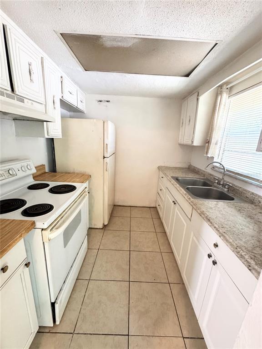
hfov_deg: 85.7
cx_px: 131
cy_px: 174
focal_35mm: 14
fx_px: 141
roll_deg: -3.2
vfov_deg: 102.1
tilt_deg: -13.8
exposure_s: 1/60
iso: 400
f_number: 2.2
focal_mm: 2.22
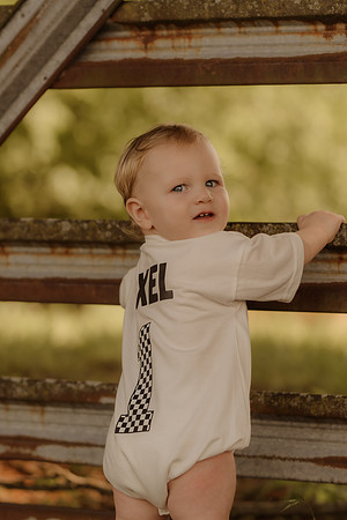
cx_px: 174
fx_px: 1836
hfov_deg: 10.8
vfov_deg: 16.1
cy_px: 260
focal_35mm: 127
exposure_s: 1/1250
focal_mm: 85
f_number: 2
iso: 250
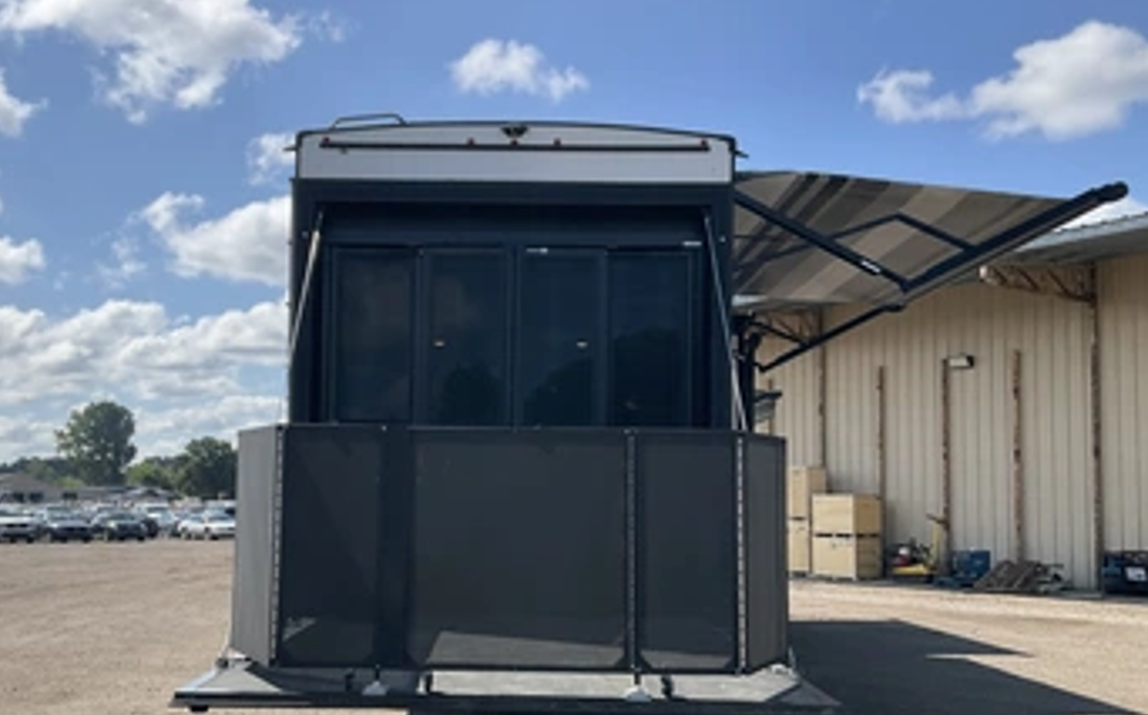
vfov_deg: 35.0
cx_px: 483
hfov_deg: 53.8
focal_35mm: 36
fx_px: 1125
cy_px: 453
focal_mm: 3
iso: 25
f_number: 1.8
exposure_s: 1/1984
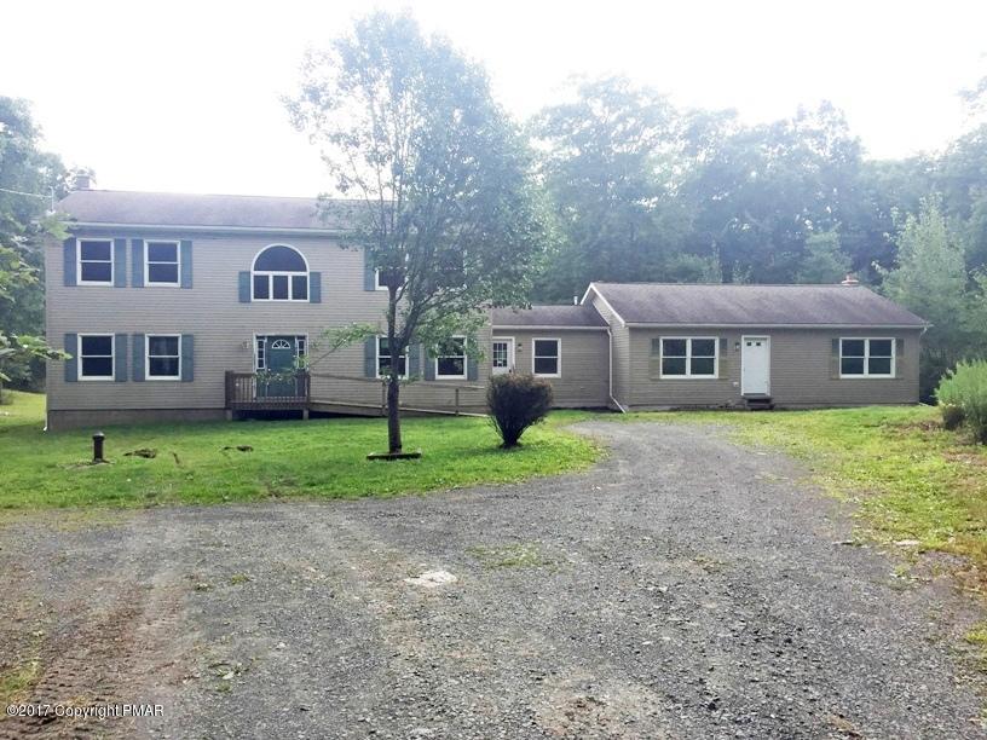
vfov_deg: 48.2
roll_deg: -1.1
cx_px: 494
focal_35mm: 29
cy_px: 370
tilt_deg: +0.1
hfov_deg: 61.7
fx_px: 827
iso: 32
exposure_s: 1/824
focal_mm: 4.15
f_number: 2.2
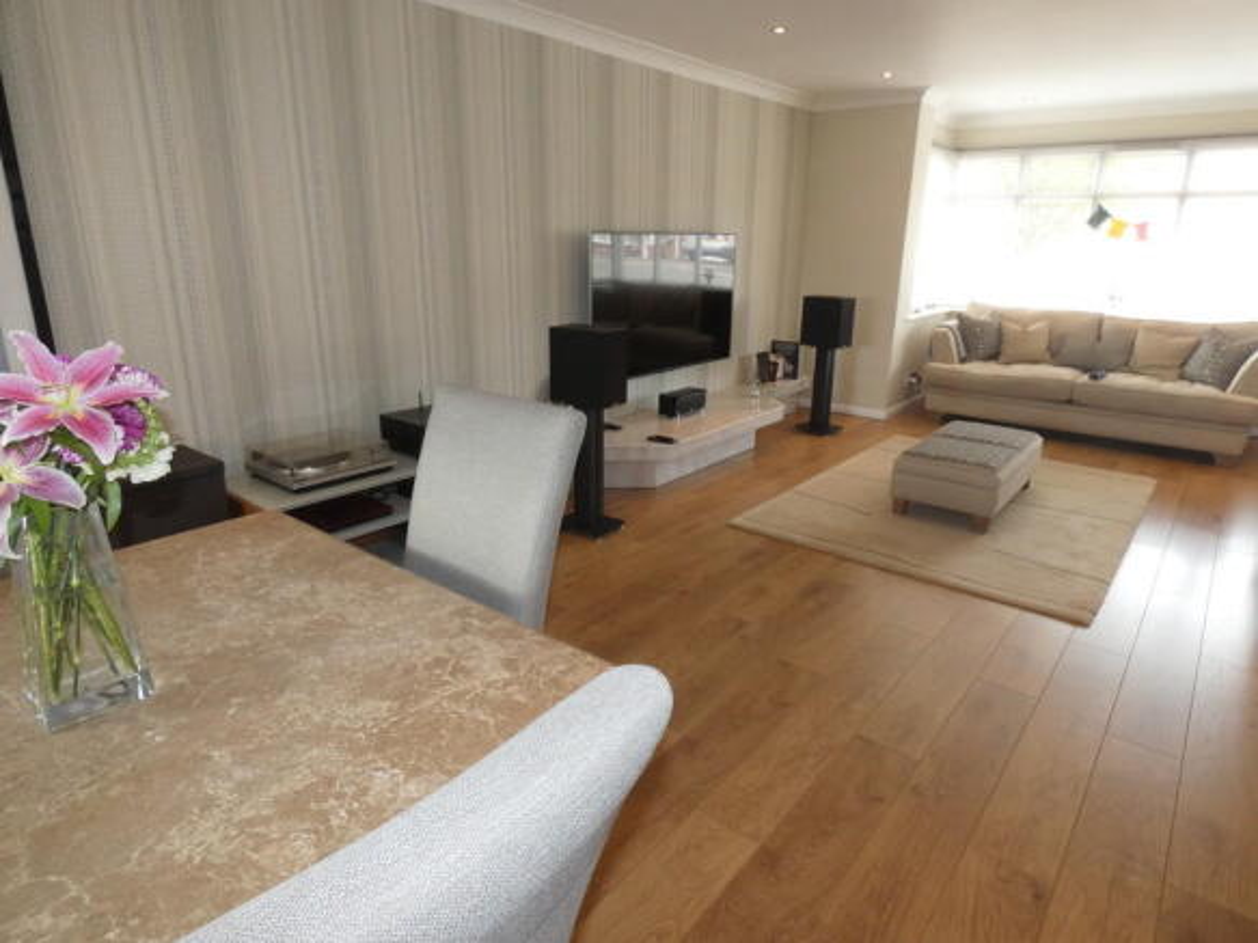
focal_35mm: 20
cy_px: 472
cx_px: 629
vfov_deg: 66.0
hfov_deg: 81.8
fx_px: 727
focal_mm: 3.6
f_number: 2.8
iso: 250
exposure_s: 1/60
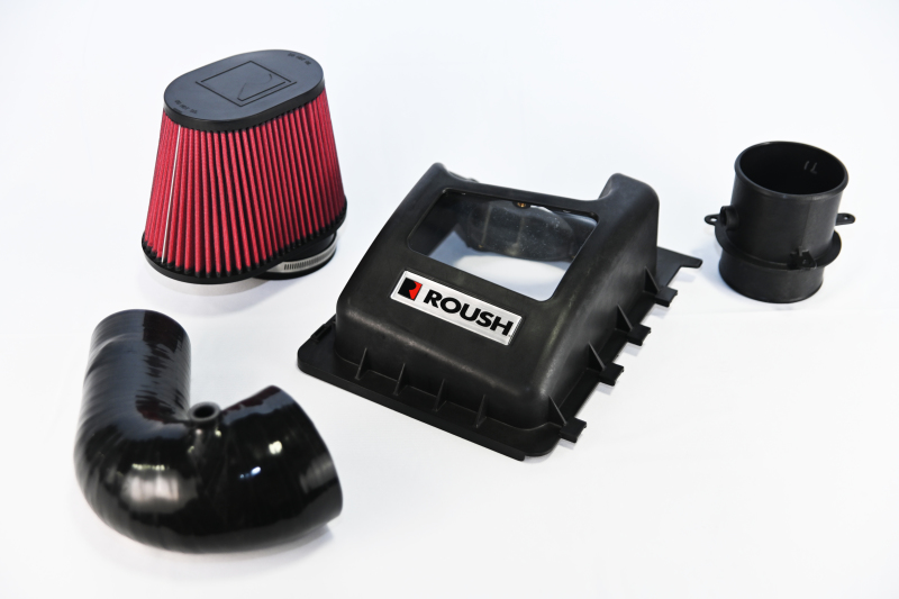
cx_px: 450
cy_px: 300
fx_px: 1298
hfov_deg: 38.2
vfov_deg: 26.0
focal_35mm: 52
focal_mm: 52
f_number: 2.8
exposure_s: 1/250
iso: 400
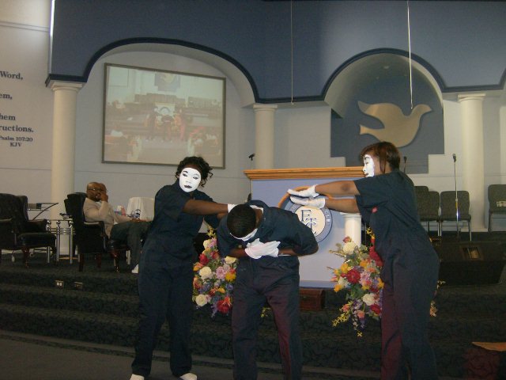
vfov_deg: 39.7
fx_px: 526
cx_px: 253
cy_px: 190
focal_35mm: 36
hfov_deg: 51.4
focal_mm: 6
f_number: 2.8
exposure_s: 1/60
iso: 200
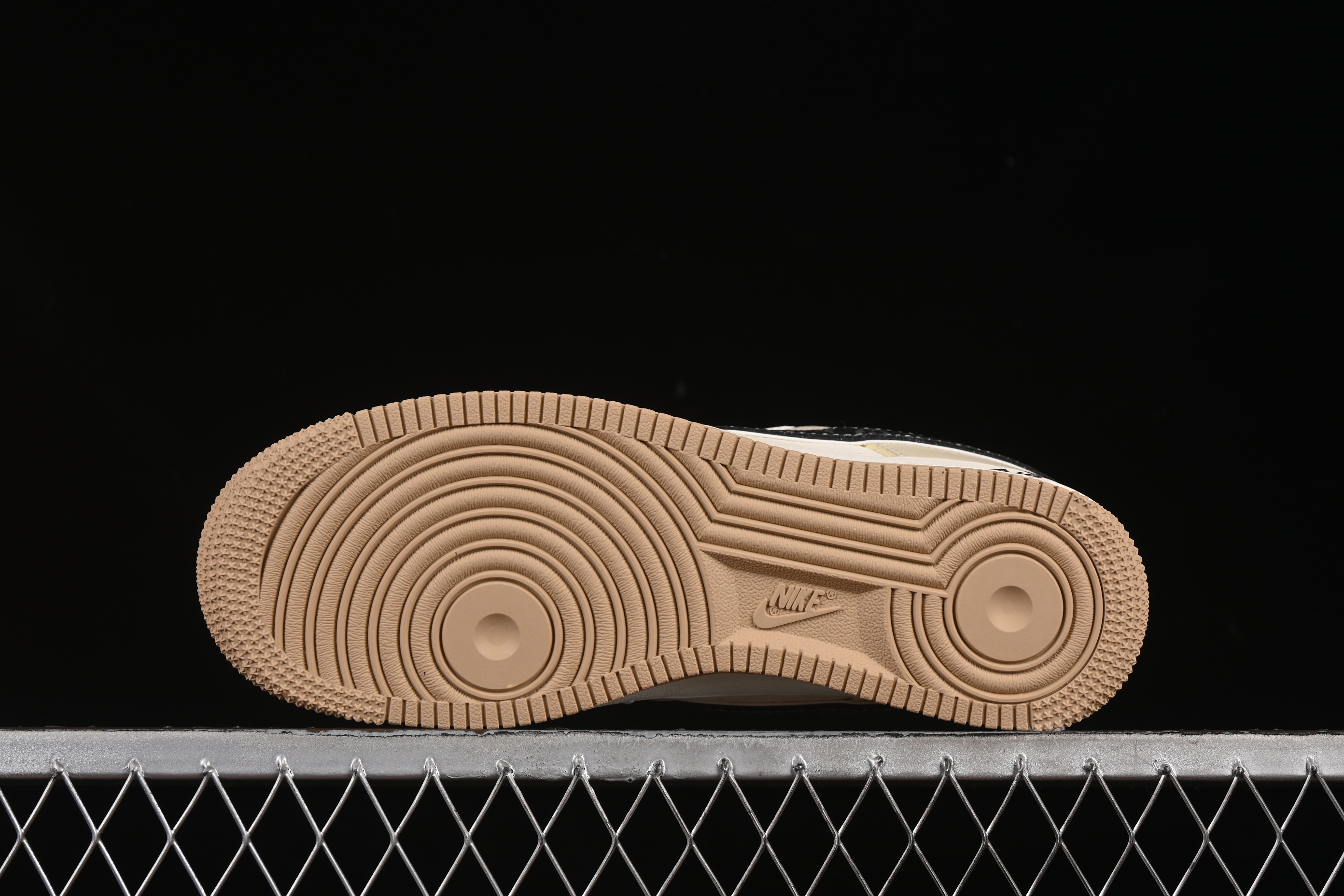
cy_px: 448
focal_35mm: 75
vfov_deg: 18.2
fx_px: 2800
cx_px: 672
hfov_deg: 27.0
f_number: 8
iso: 160
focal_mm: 50
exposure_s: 1/80
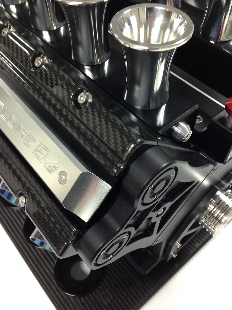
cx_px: 116
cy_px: 155
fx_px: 295
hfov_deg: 42.9
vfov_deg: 55.4
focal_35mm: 33
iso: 160
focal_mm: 4.12
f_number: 2.4
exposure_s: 1/20
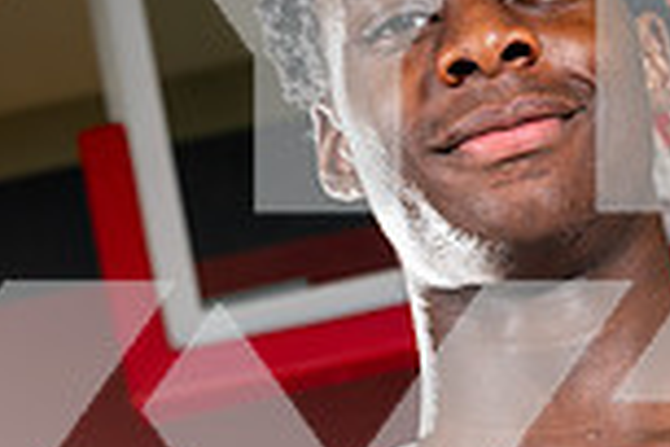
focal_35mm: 182
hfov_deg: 11.3
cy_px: 515
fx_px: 3387
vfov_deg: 7.5
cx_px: 525
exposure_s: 1/125
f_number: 5.6
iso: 100
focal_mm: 48
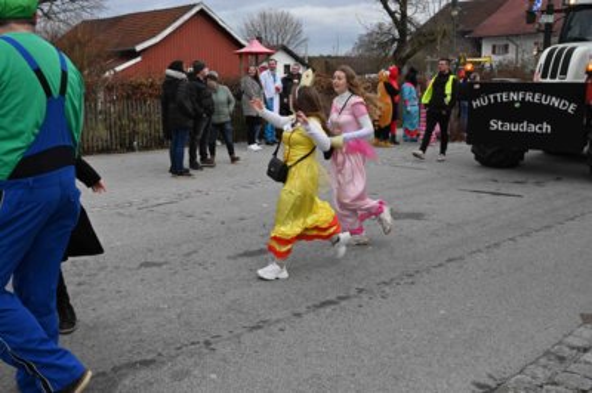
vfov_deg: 33.3
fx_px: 657
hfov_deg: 48.5
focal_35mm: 40
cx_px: 296
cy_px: 196
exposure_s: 1/800
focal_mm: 40
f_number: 14
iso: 2500
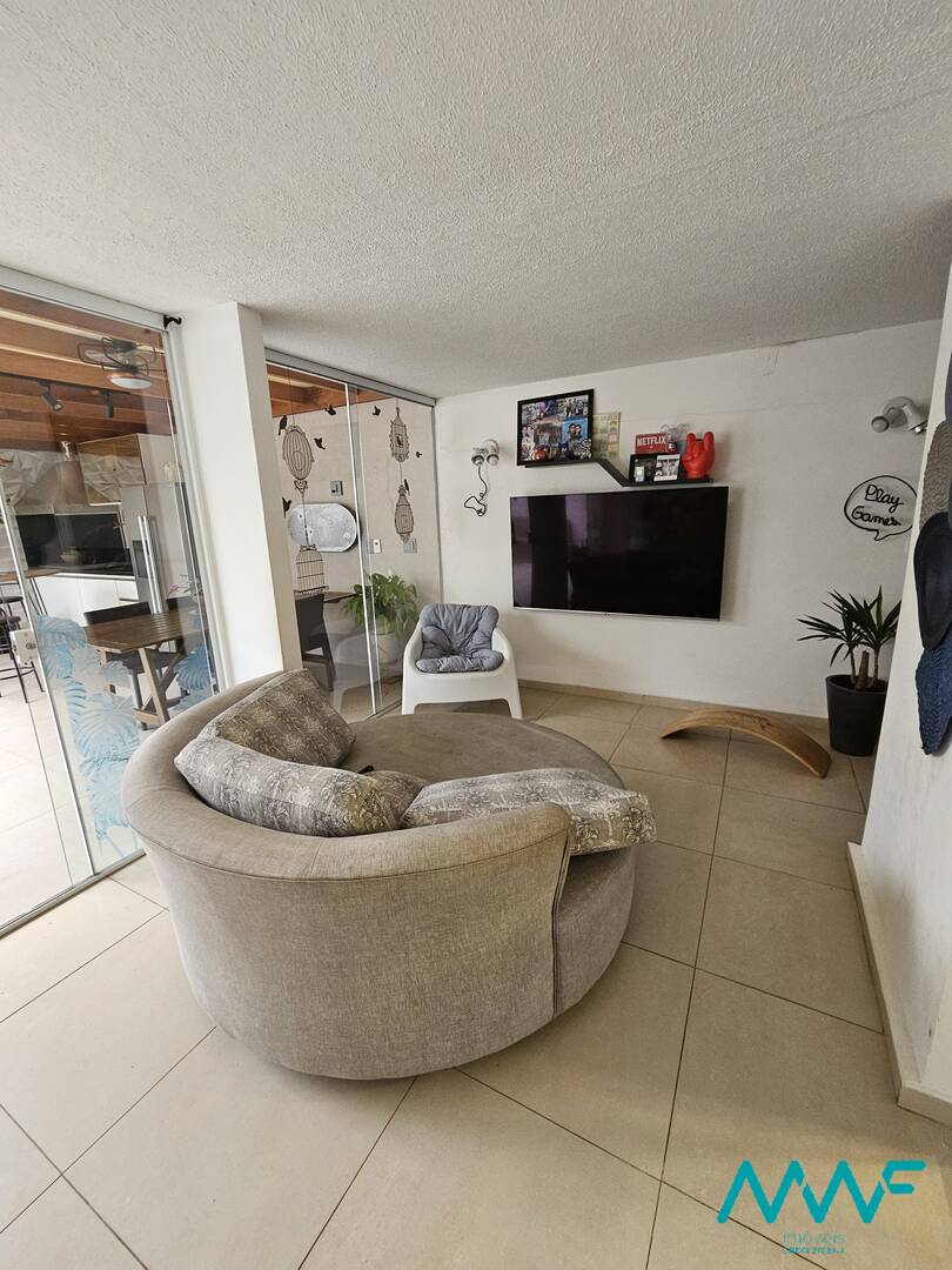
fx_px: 477
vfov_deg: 106.2
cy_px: 635
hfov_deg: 89.9
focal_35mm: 13
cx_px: 476
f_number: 2.2
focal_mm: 2.2
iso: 400
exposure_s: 1/60
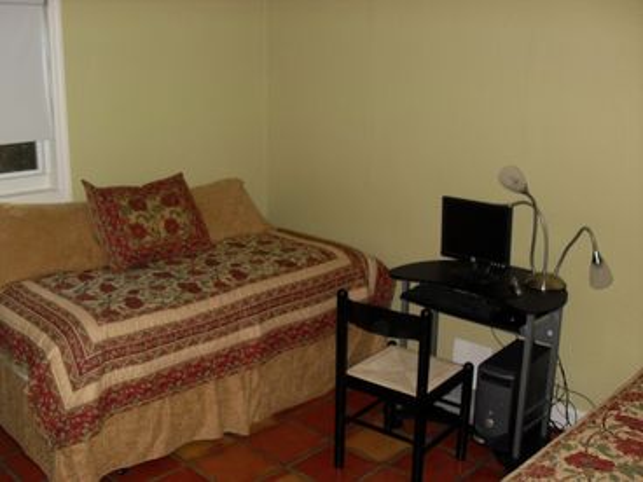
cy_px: 241
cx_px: 322
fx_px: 687
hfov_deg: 50.1
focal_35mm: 37
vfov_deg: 38.7
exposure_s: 1/45
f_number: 2.8
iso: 100
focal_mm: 6.3
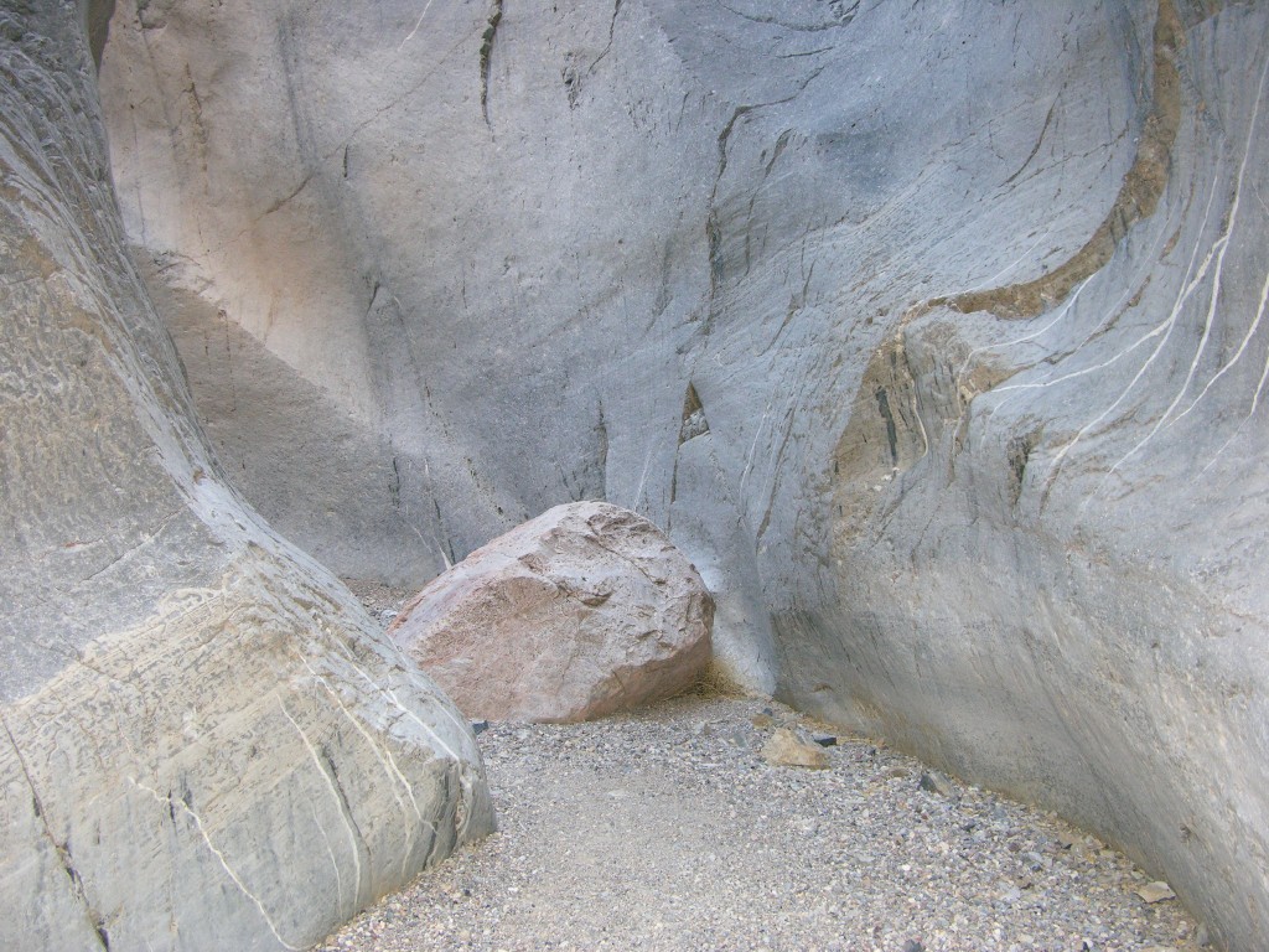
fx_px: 1283
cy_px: 476
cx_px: 634
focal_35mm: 35
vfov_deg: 40.7
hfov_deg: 52.6
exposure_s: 1/60.1
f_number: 2.8
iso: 200
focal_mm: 8.9
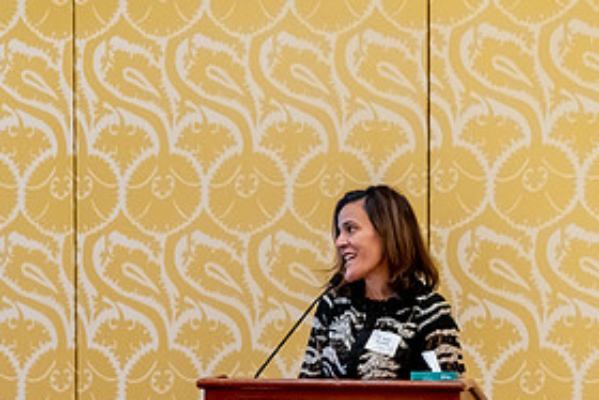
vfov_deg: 9.4
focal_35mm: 145
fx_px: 2414
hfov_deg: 14.1
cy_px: 360
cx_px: 141
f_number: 2.8
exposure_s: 1/160
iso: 6400
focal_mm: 70
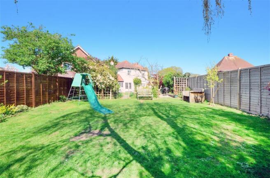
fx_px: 112
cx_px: 135
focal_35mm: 15
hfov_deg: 100.5
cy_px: 89
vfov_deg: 77.0
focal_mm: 10
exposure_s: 1/80
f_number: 14
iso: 250
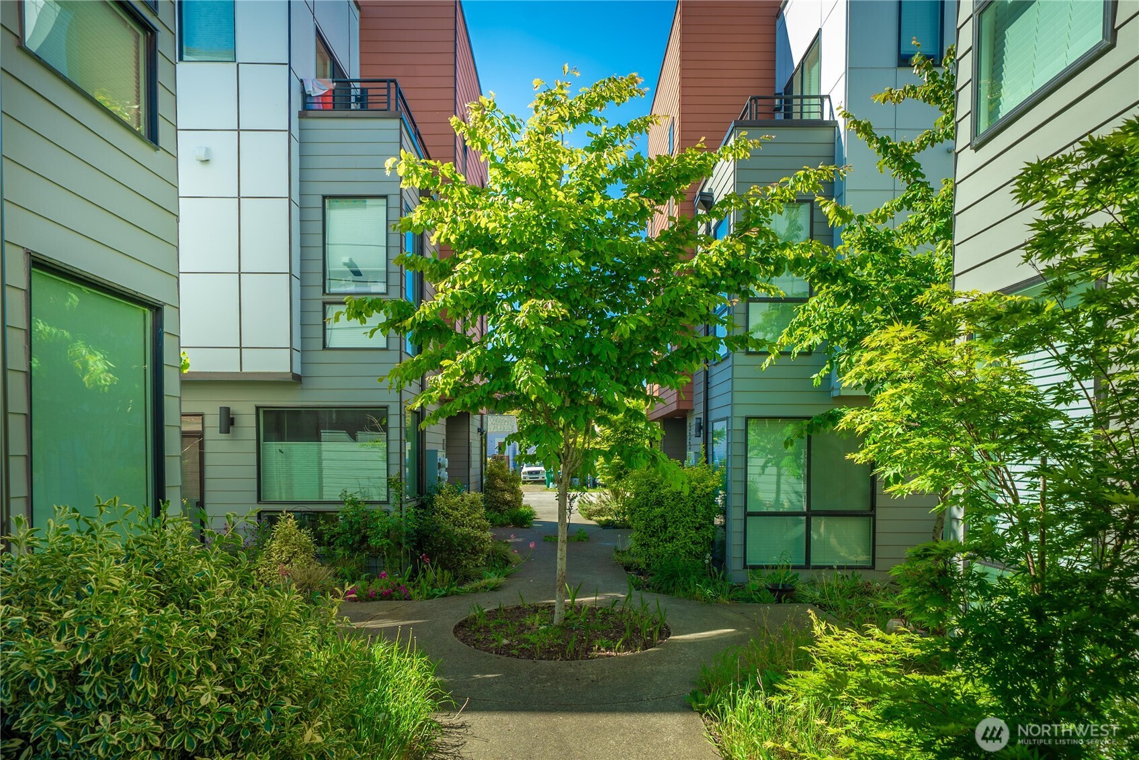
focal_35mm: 18
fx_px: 570
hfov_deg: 90.0
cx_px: 570
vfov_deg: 67.4
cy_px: 380
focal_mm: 18
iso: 80
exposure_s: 1/60
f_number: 7.1
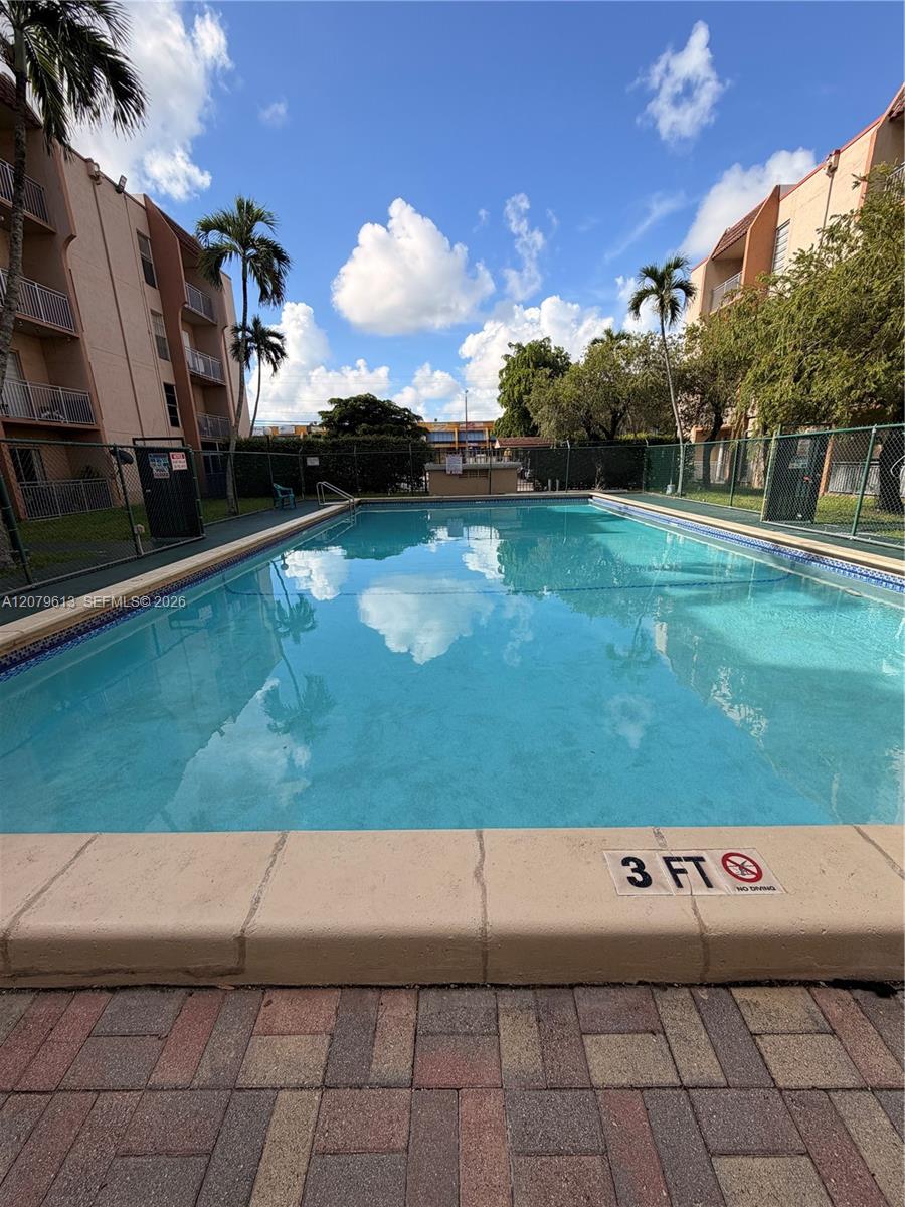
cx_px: 452
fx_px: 488
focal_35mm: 14
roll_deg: +1.5
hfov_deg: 85.7
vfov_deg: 102.1
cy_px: 604
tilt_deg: -16.4
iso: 25
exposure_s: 1/770
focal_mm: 2.22
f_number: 2.2
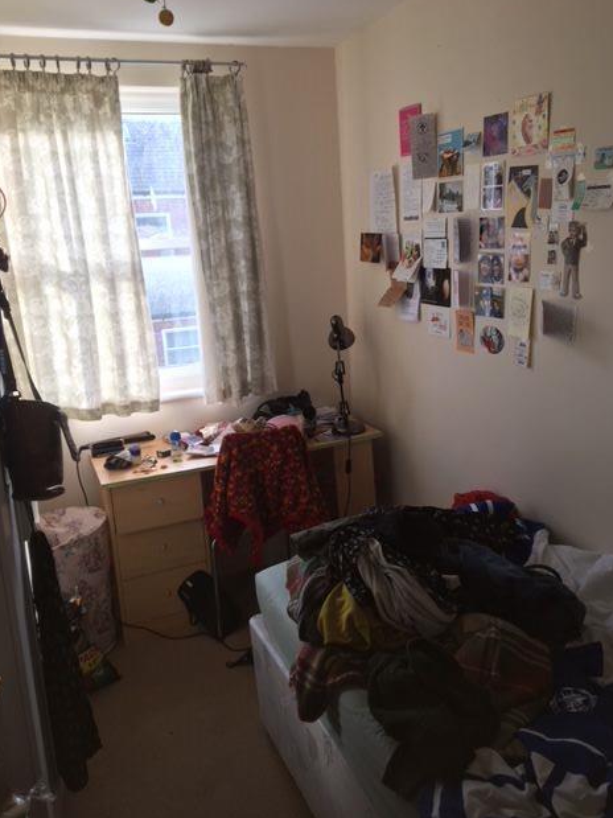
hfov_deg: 46.8
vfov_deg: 60.0
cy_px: 408
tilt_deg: -12.5
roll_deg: +3.0
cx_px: 310
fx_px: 709
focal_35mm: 30
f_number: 2.2
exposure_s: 1/50
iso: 25
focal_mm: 4.15
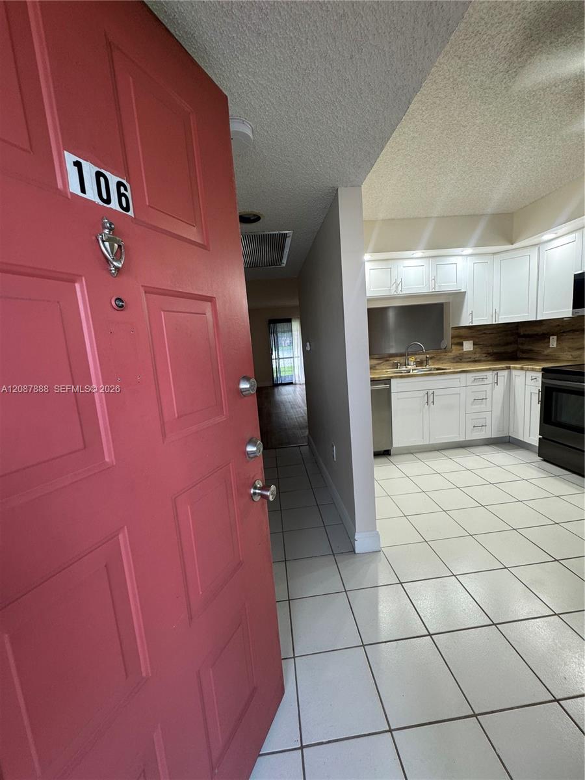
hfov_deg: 85.7
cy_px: 390
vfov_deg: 102.1
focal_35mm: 14
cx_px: 292
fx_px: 315
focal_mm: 2.22
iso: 160
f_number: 2.2
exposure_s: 1/60
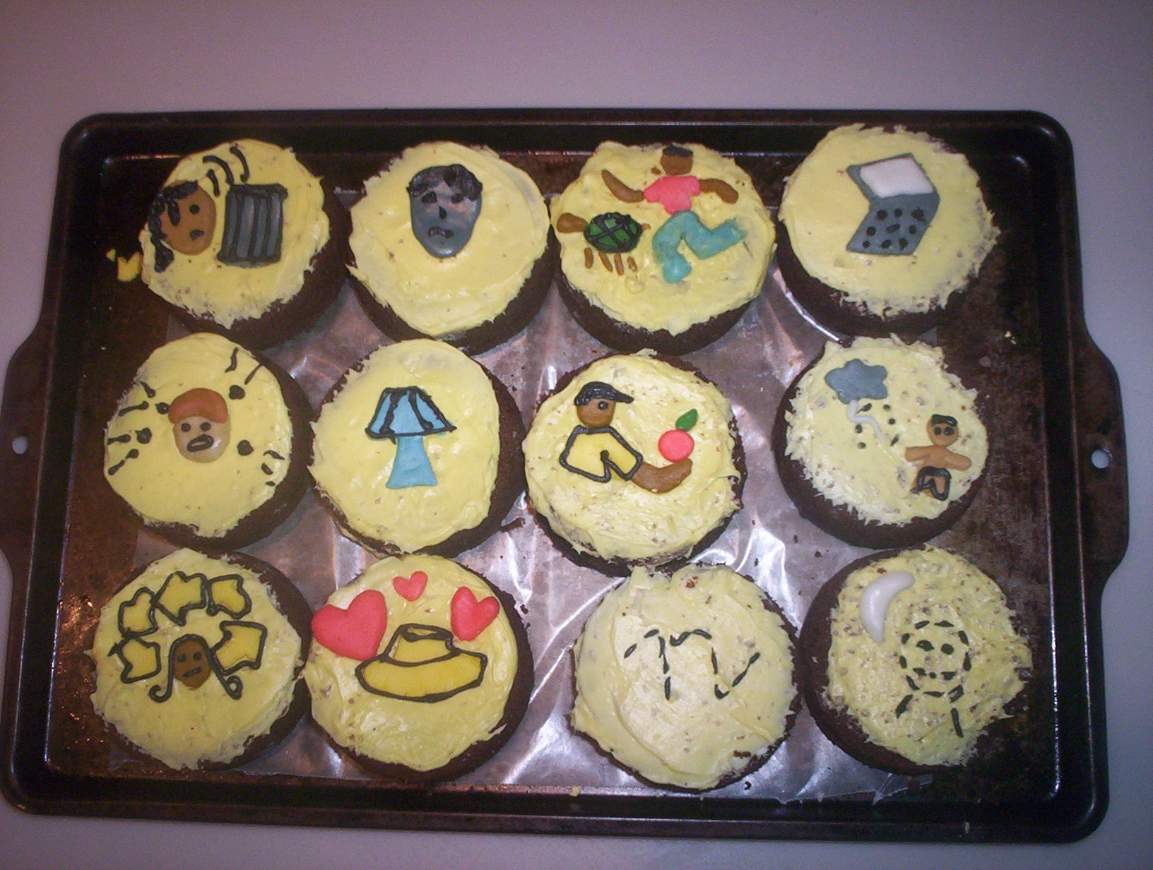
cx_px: 576
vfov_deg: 37.9
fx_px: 1269
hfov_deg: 48.9
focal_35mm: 38
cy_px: 435
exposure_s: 1/60
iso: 140
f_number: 4.5
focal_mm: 4.99
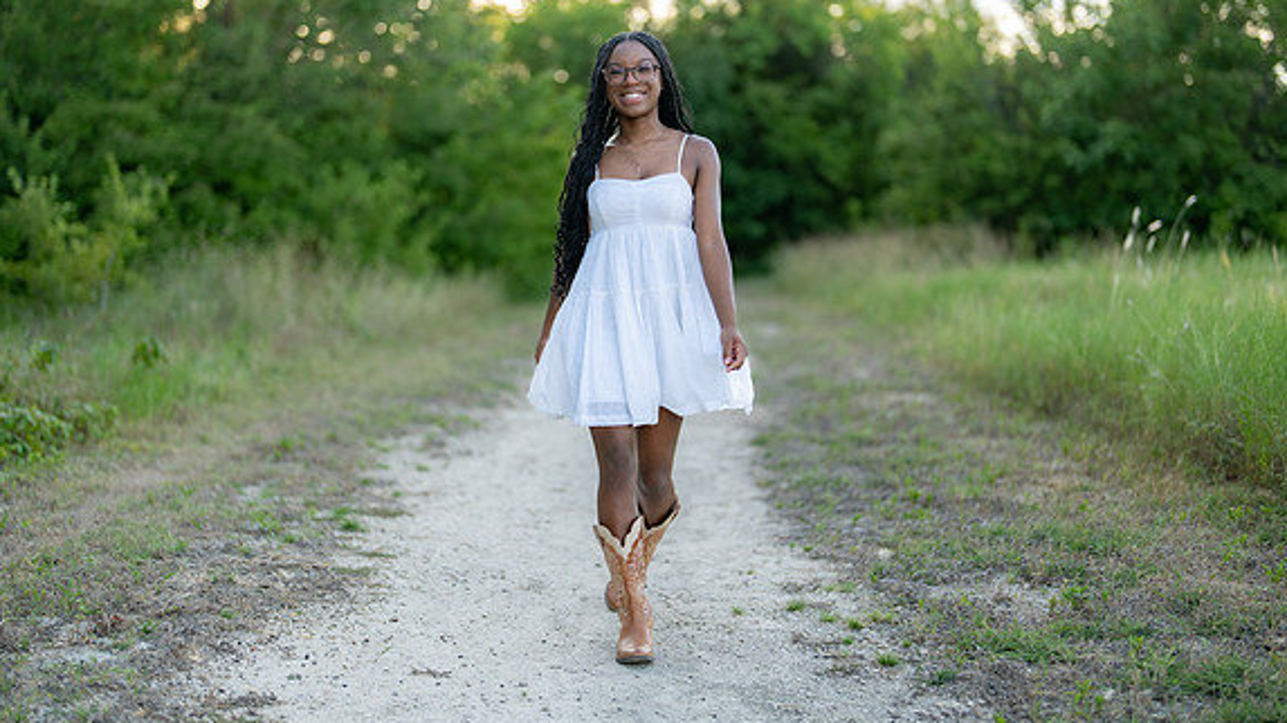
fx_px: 1808
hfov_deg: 39.2
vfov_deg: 22.6
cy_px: 302
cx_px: 647
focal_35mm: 53
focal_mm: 50
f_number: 1.2
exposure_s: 1/1000
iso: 100
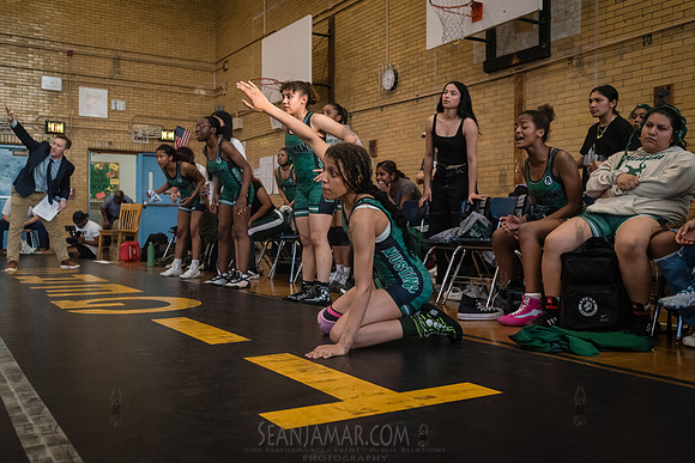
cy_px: 232
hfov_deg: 54.4
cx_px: 348
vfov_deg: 37.9
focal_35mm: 35
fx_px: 676
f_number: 4
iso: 5000
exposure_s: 1/400
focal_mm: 35
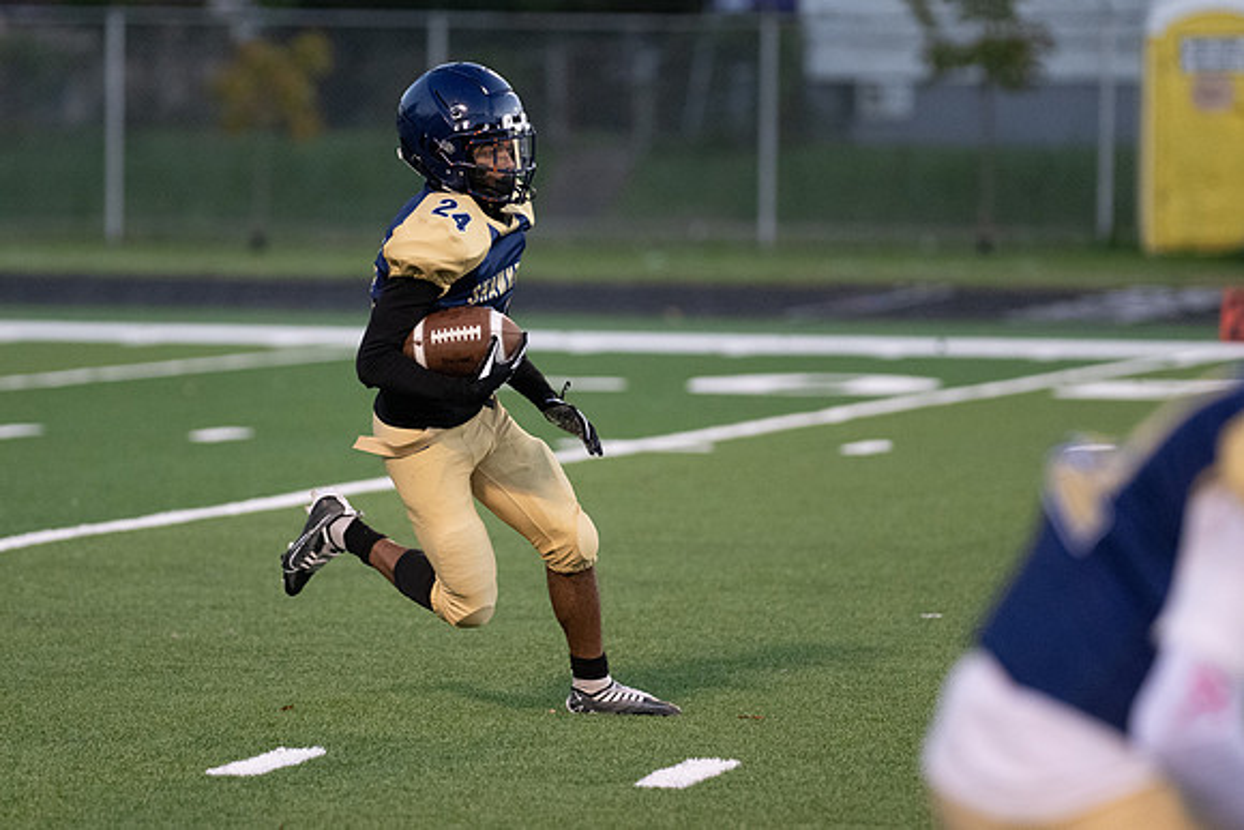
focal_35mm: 265
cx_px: 473
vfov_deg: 5.2
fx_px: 9168
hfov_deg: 7.8
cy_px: 434
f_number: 2.8
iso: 4500
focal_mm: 210
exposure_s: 1/1600
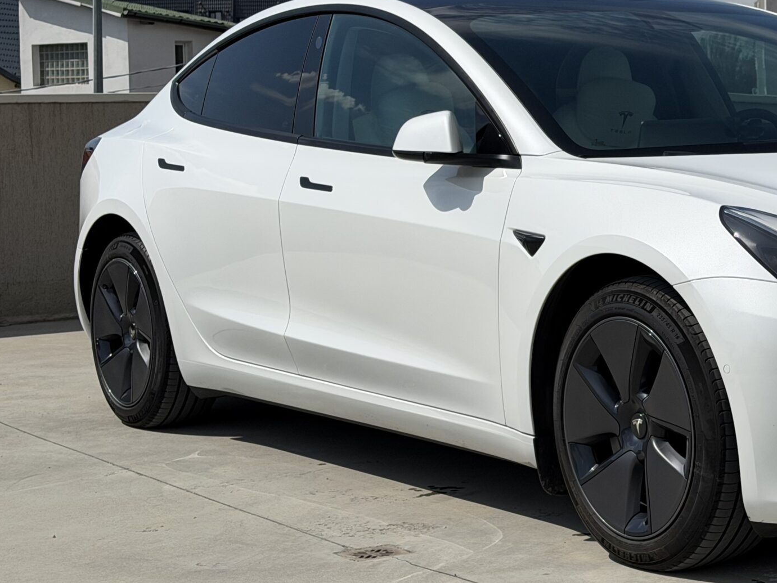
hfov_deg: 21.6
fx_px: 1998
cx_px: 679
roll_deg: +1.5
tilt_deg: -2.8
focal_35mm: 89
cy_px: 200
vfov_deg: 16.6
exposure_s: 1/13333
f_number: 1.78
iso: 64
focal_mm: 6.76
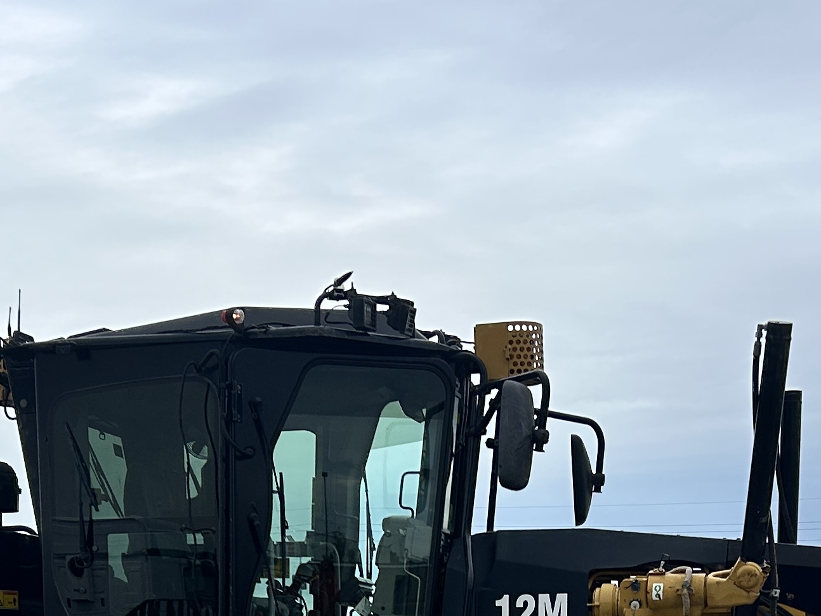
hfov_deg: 24.1
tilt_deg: -2.7
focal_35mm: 81
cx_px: 444
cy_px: 836
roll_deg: -0.7
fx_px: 1921
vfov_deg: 17.0
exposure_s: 1/1621
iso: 50
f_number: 1.5
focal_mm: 5.7
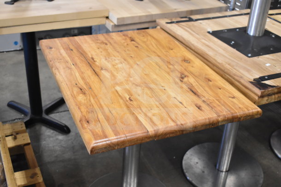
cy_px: 94
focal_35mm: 46
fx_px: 363
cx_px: 140
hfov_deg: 42.3
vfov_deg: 29.0
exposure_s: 1/50
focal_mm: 31
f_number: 4.2
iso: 2200
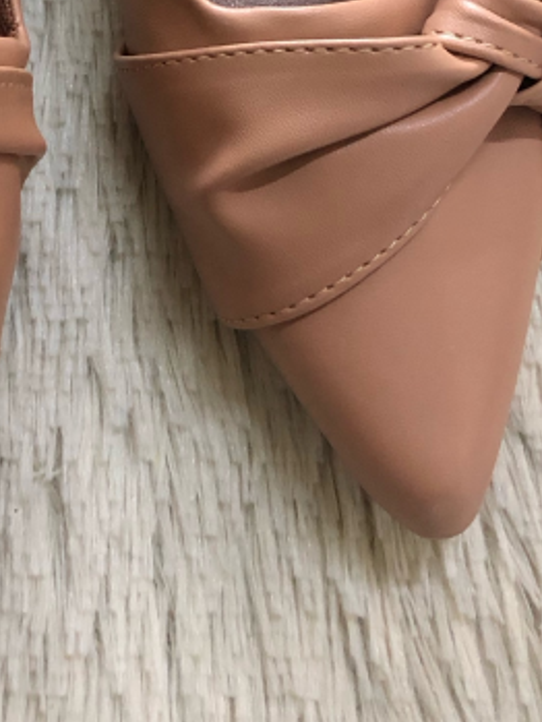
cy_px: -124
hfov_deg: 18.6
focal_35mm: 78
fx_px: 1627
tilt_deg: -69.4
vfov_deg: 23.1
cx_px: 69
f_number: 1.8
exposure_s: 1/15
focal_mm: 3.99
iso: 100
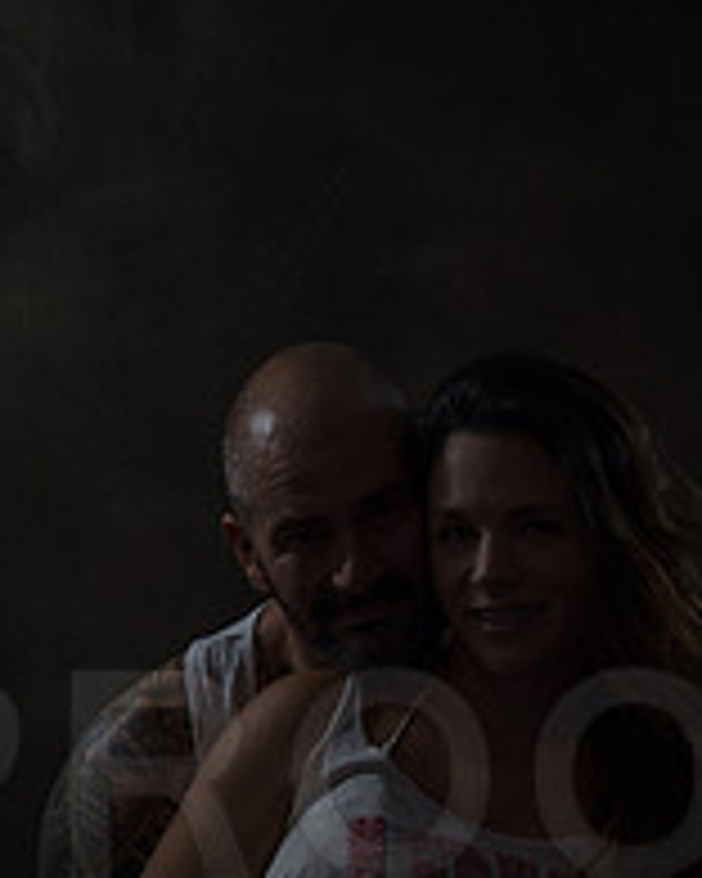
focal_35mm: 199
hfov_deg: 7.8
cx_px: 374
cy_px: 783
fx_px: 5168
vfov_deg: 9.7
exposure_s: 1/200
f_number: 7.1
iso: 100
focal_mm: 92
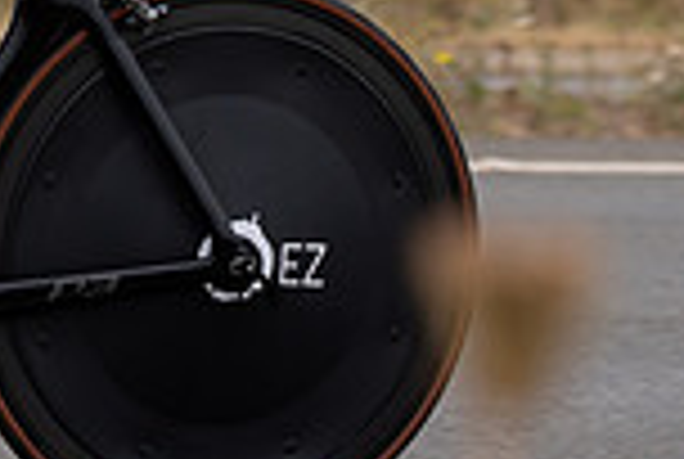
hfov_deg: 6.1
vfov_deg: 4.1
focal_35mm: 333
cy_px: -259
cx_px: -284
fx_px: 6339
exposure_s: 1/800
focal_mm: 79
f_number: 3.5
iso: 100
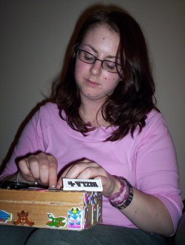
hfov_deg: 37.9
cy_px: 122
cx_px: 92
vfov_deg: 48.9
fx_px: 270
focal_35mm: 38
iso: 140
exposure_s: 1/60
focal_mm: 4.99
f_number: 4.5
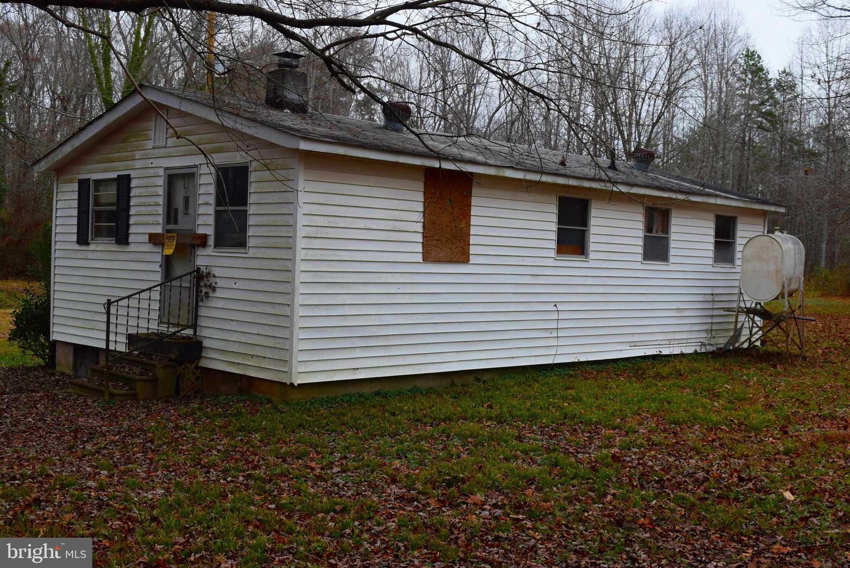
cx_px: 425
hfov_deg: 44.9
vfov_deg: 30.9
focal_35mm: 44
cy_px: 284
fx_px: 1028
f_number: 8
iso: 280
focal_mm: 29
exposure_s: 1/250
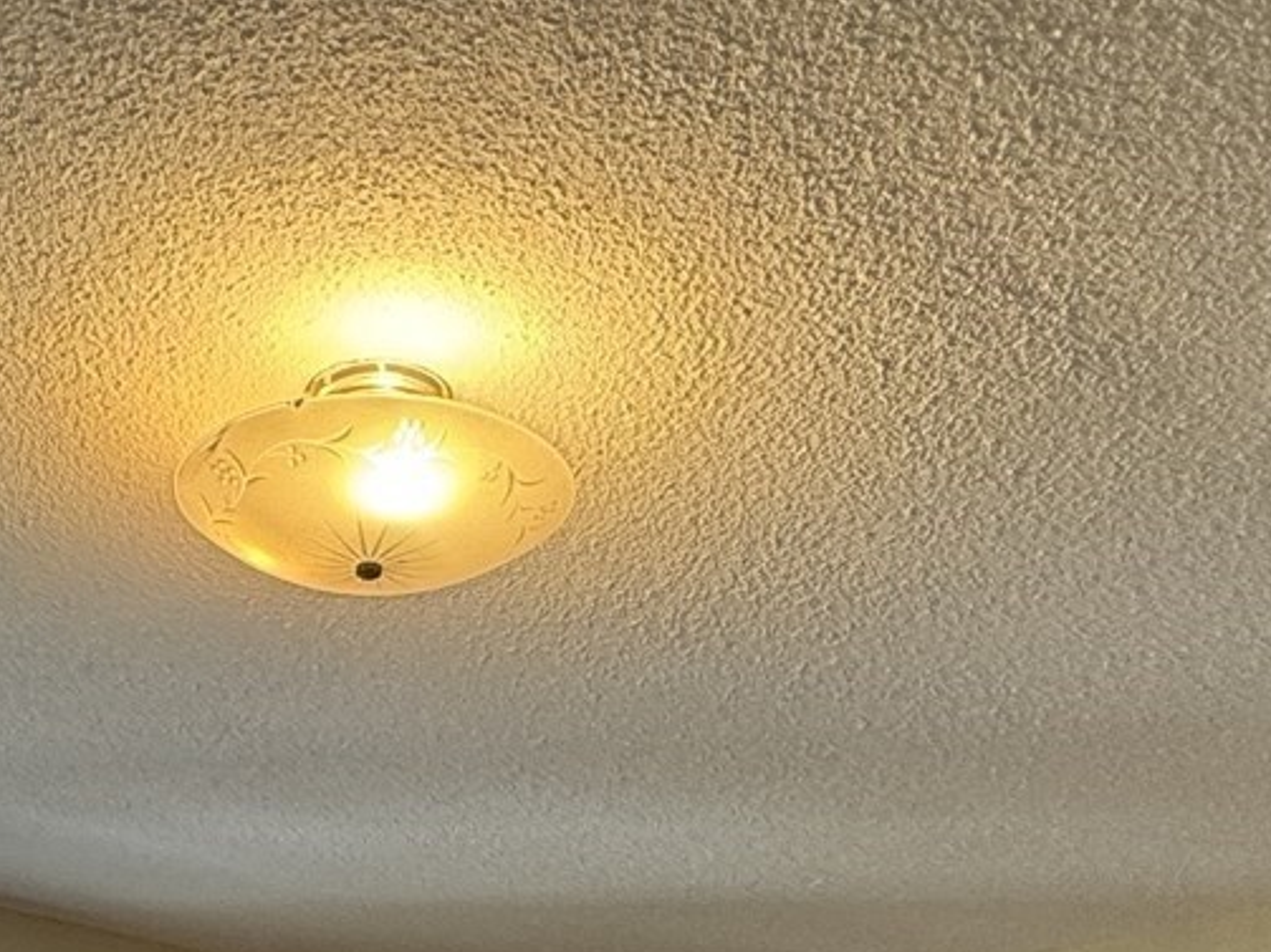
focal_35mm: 57
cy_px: 1773
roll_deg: -1.8
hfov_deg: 32.8
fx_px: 2092
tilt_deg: -6.7
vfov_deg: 18.9
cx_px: 240
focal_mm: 2.22
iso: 80
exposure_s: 1/120
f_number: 2.2
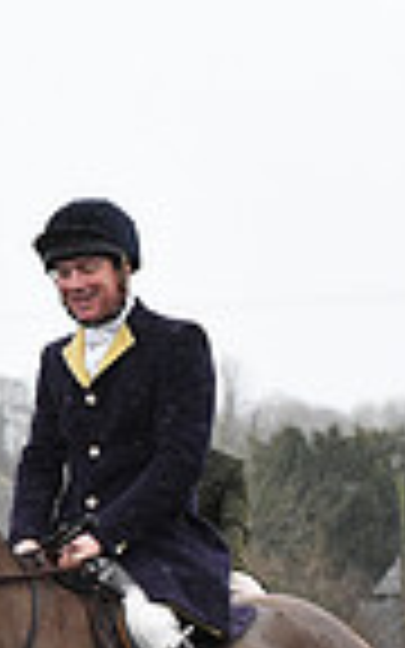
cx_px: -540
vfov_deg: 6.8
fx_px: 5439
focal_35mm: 308
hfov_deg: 4.2
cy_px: 454
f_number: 4.5
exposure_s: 1/800
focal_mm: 75
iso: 4000
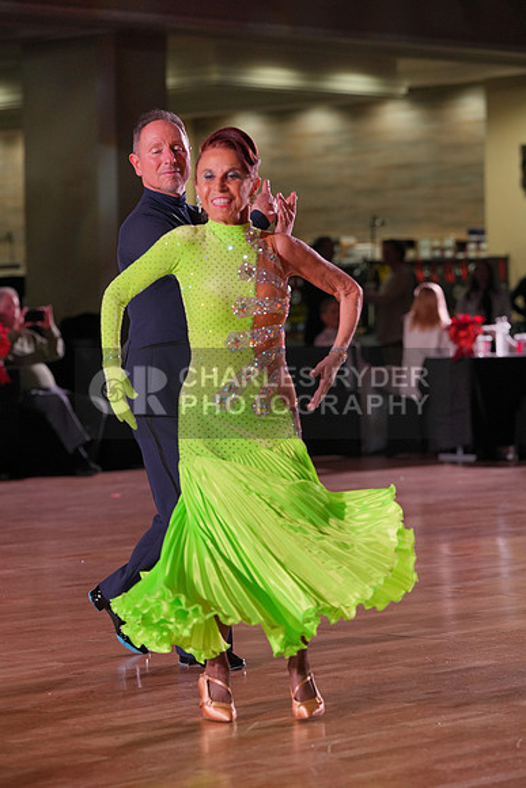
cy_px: 394
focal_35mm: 121
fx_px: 2650
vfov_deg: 16.9
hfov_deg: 11.3
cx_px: 263
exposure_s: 1/500
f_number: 4
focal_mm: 121
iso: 1600
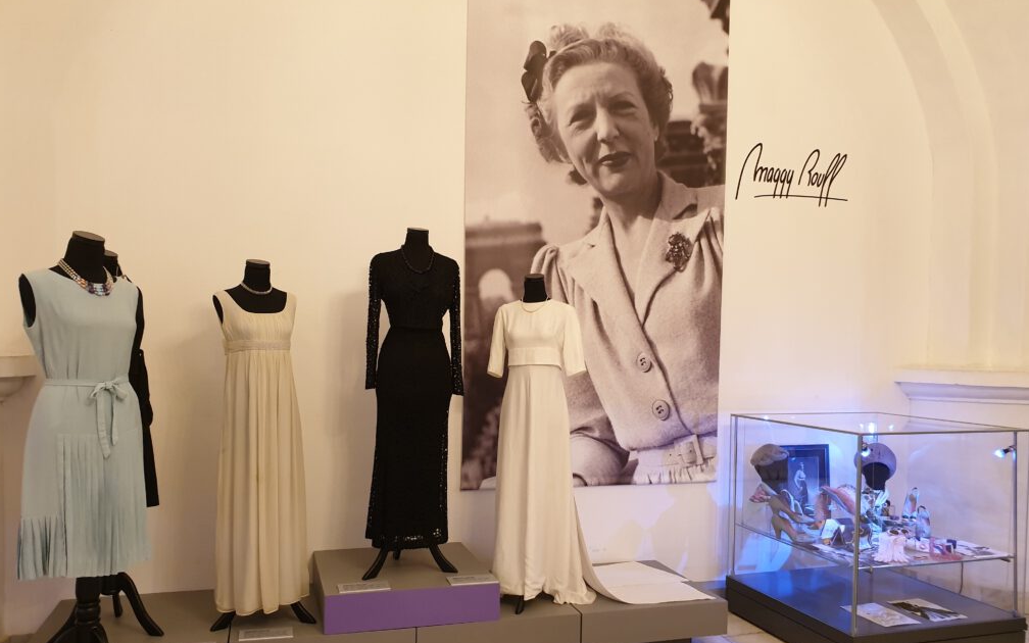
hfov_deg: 66.5
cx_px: 510
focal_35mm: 28
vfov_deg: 44.3
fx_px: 785
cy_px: 381
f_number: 2.4
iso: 400
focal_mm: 4.3
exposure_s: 1/50
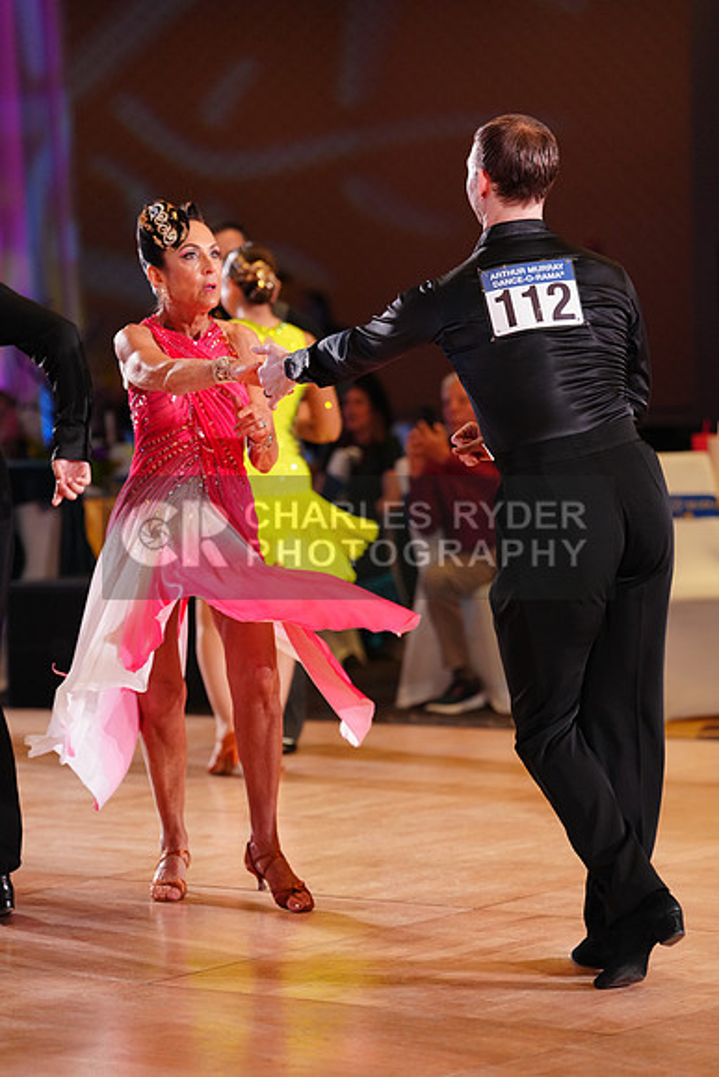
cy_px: 538
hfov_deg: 10.8
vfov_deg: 16.1
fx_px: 3802
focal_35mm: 127
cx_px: 360
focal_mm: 127
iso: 2000
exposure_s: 1/500
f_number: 2.8
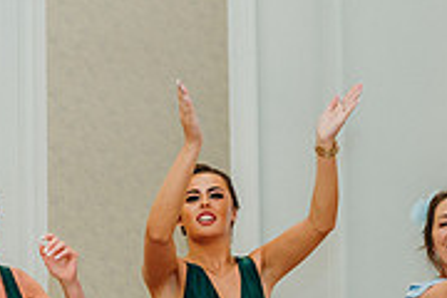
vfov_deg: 11.9
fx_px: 1403
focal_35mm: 113
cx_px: -50
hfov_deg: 17.5
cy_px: 329
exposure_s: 1/125
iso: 1600
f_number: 2.8
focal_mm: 35
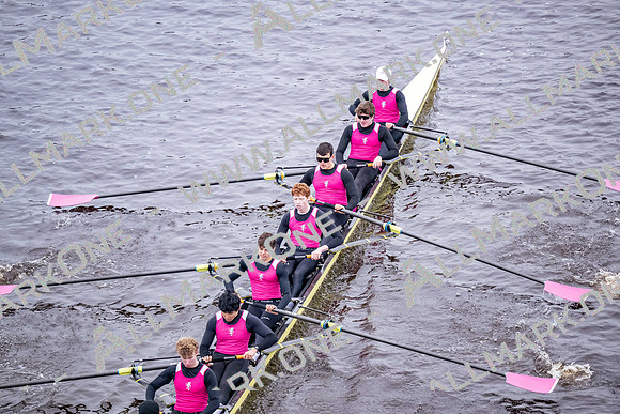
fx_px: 3445
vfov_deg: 6.9
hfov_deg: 10.3
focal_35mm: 200
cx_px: 310
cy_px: 207
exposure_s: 1/2000
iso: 2800
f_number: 2.8
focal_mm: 200
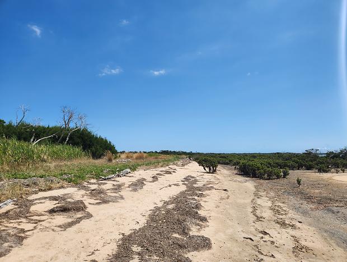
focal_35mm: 23
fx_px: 231
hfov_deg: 73.8
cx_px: 174
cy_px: 131
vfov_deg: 59.0
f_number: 1.8
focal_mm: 5.4
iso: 20
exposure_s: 1/2945
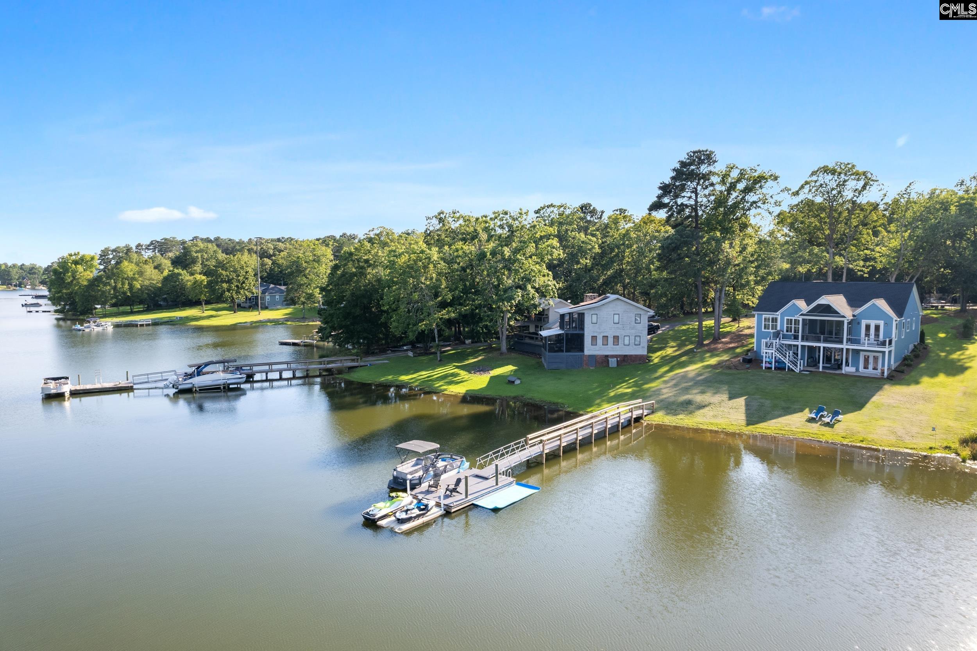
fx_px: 597
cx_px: 488
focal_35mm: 22
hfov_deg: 78.6
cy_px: 326
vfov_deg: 57.2
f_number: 2.8
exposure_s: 1/800
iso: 100
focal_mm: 8.38
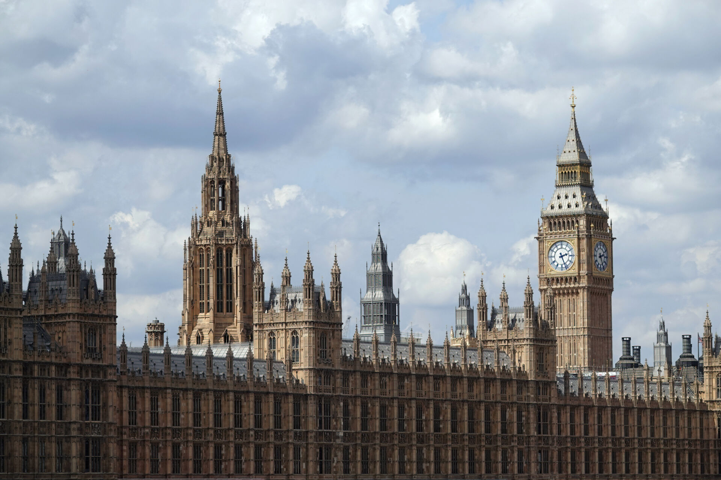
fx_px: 2704
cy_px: 240
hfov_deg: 15.2
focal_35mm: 135
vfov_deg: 10.2
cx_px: 360
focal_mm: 49.5
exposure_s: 1/1000
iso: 100
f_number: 5
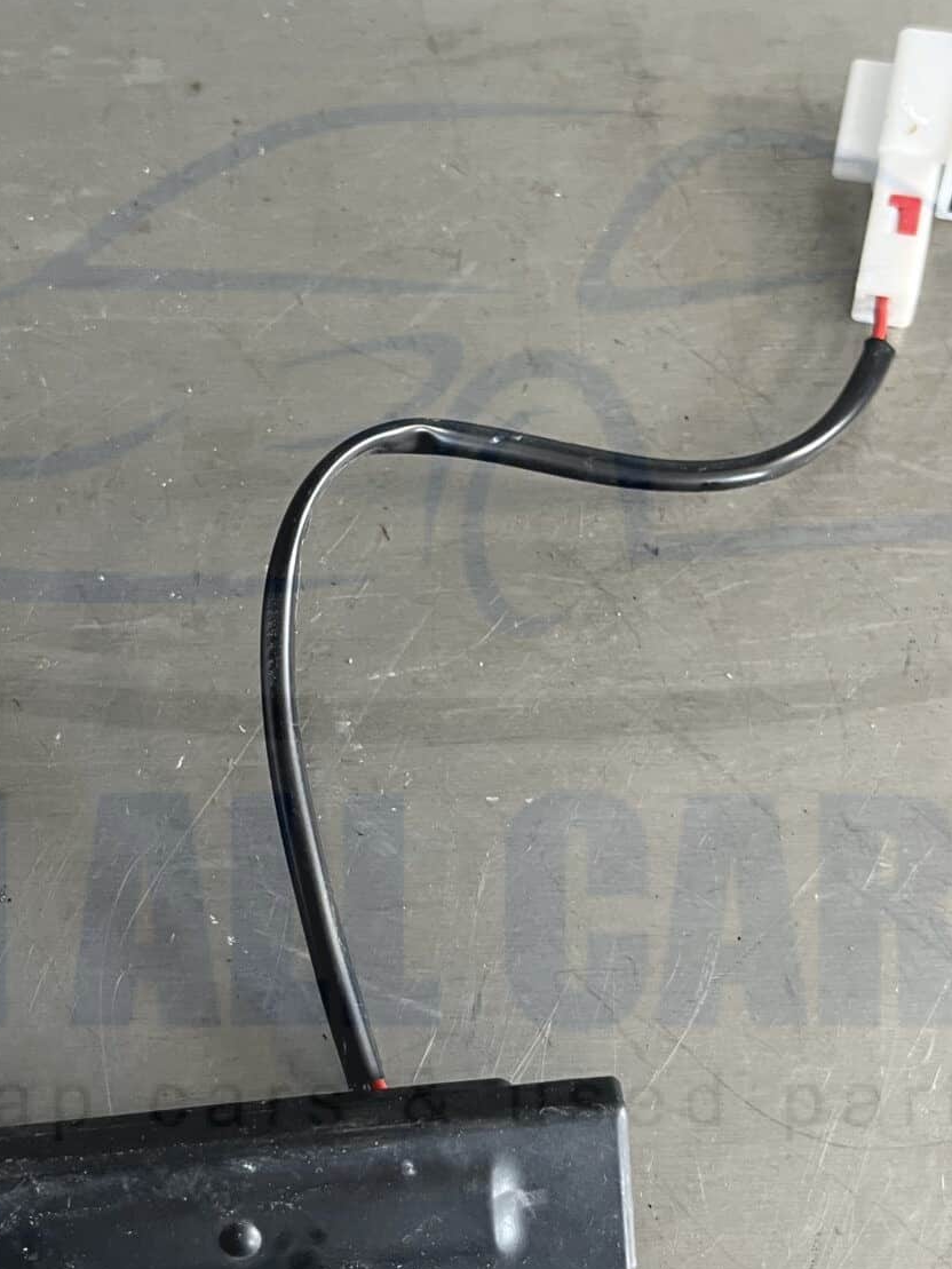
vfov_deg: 39.6
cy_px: 652
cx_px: 477
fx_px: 1760
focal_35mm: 48
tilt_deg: -65.9
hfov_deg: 30.3
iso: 125
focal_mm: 5.1
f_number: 1.6
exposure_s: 1/71
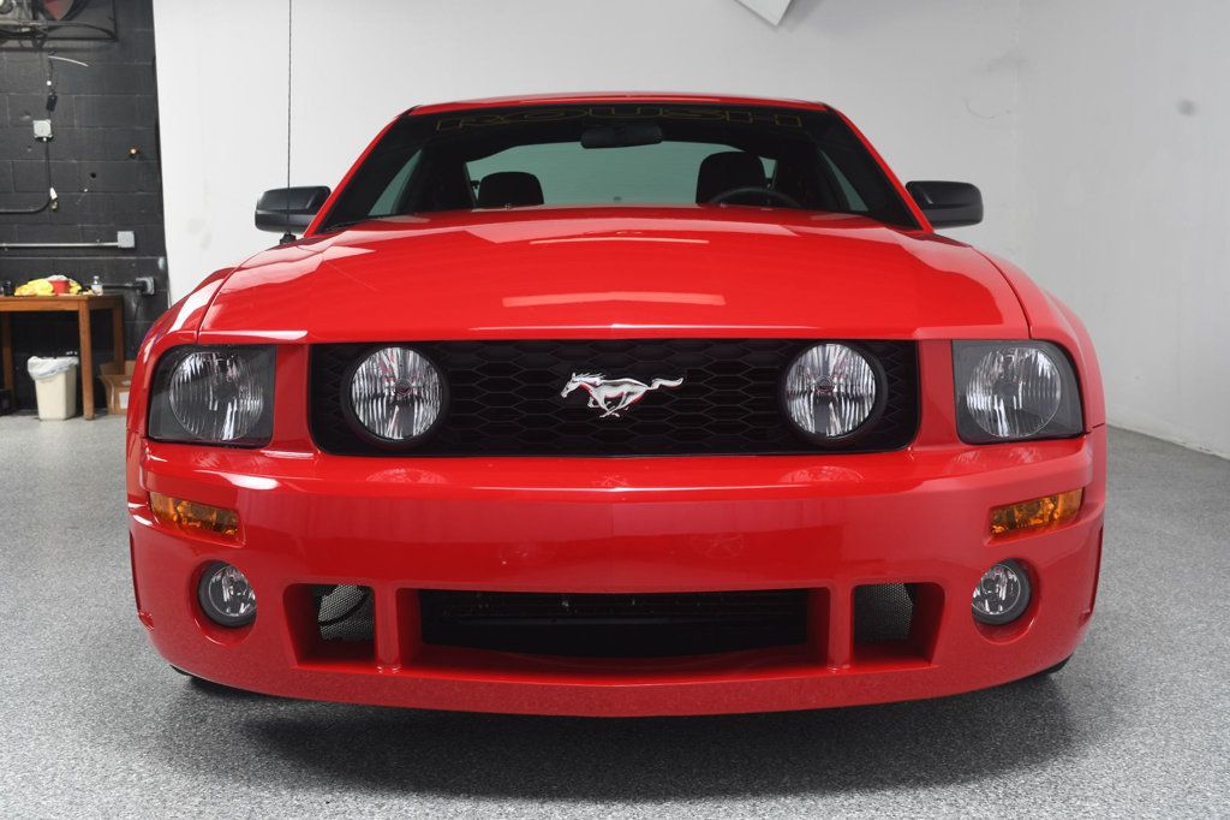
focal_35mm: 48
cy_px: 410
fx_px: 1639
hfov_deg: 41.1
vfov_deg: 28.1
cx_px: 615
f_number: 9
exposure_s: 1/160
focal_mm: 32
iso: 100
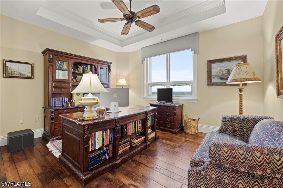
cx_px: 142
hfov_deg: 100.4
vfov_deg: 77.2
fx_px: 118
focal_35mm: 15
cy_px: 94
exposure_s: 2
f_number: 9
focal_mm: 15
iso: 320
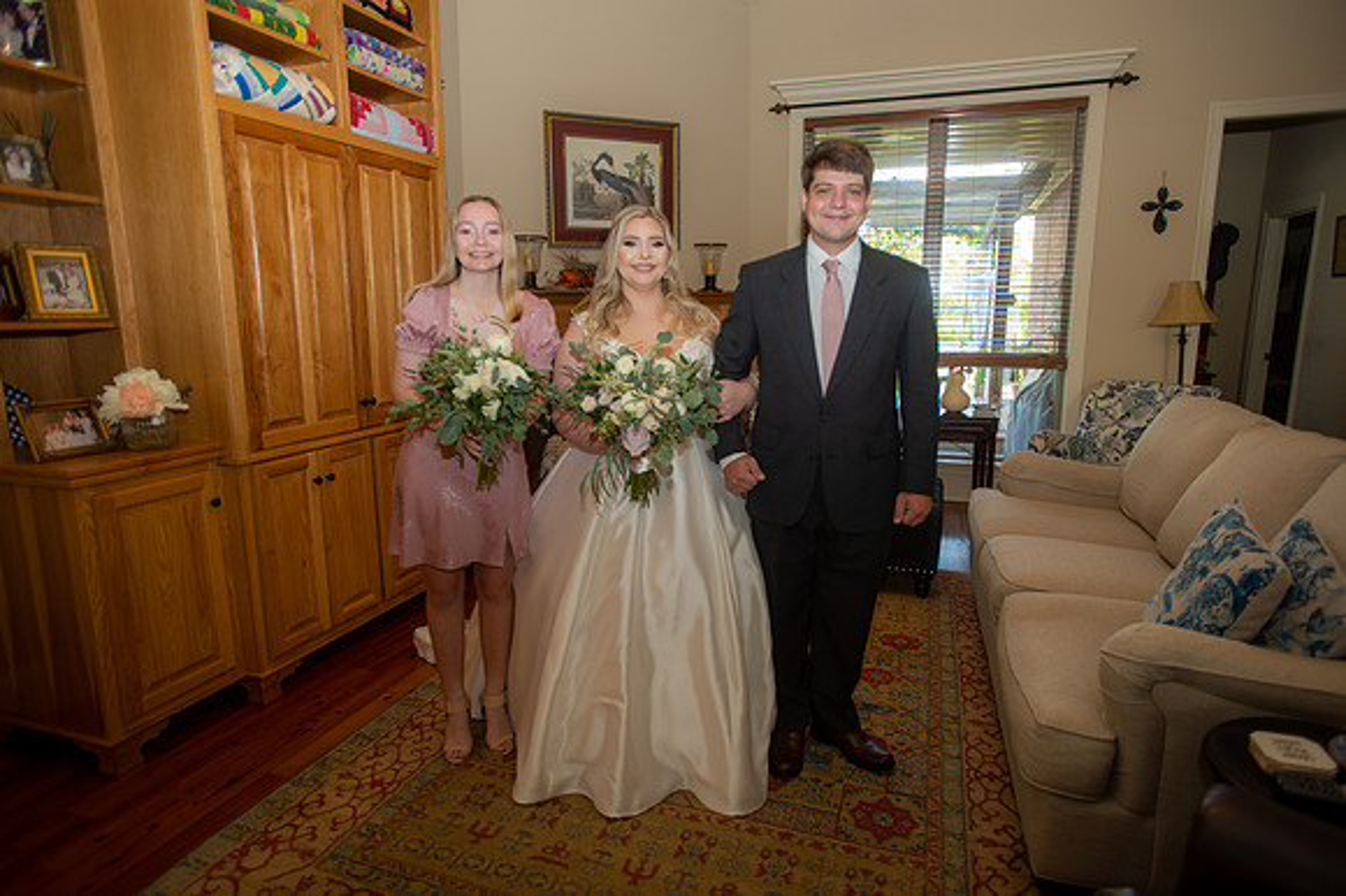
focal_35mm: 20
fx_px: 747
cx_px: 673
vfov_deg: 61.9
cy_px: 448
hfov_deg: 84.0
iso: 320
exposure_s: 1/60
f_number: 2.8
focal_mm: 20
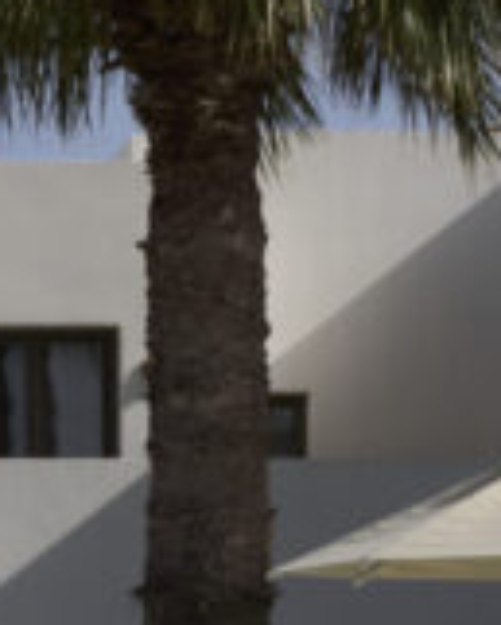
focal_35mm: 178
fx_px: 3292
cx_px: -334
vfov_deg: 10.6
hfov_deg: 8.4
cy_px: 809
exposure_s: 1/3200
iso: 250
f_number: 5
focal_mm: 29.8
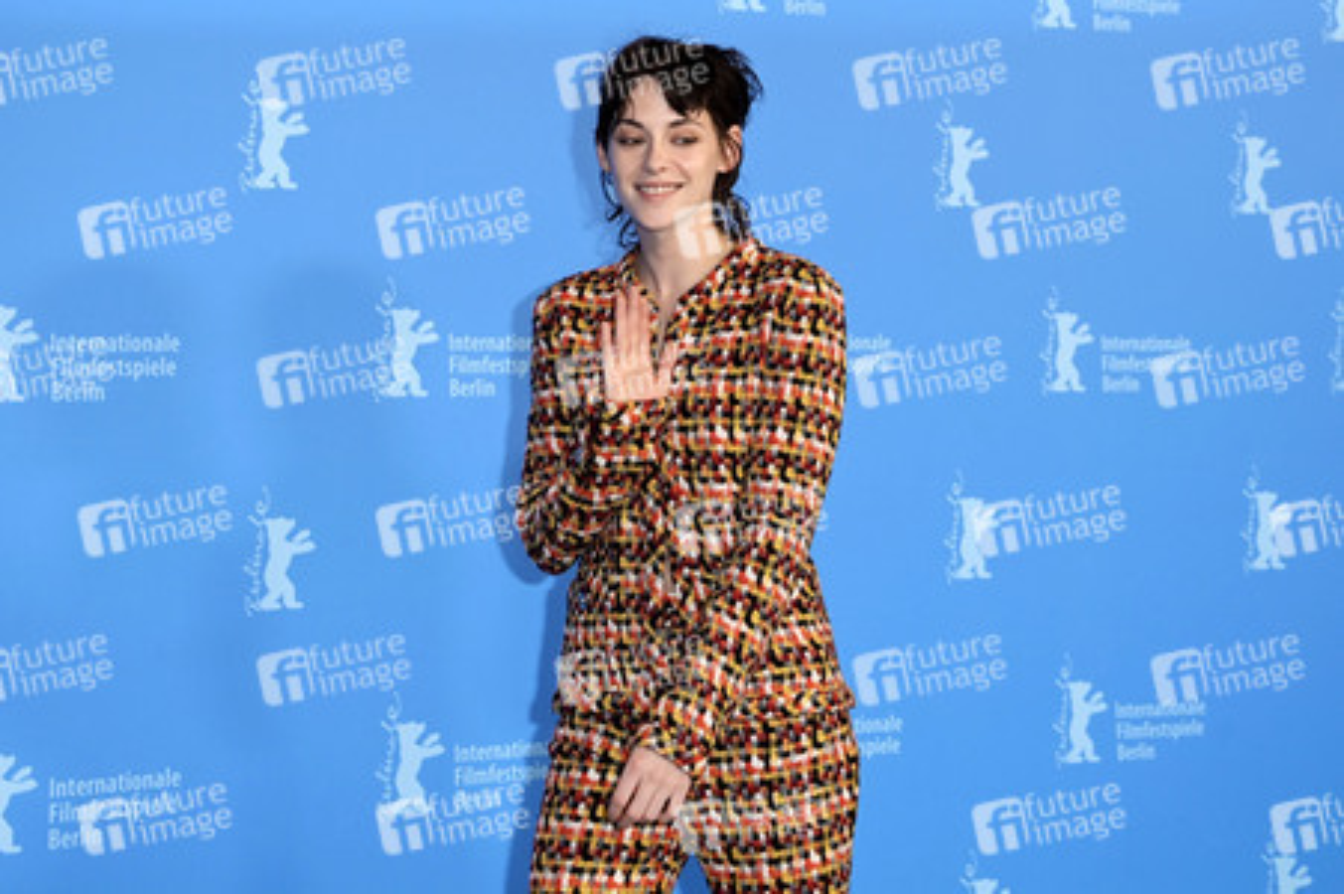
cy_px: 447
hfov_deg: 31.0
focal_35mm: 65
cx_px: 672
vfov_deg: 20.9
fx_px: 2425
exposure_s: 1/250
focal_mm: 65
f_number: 5.6
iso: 1000
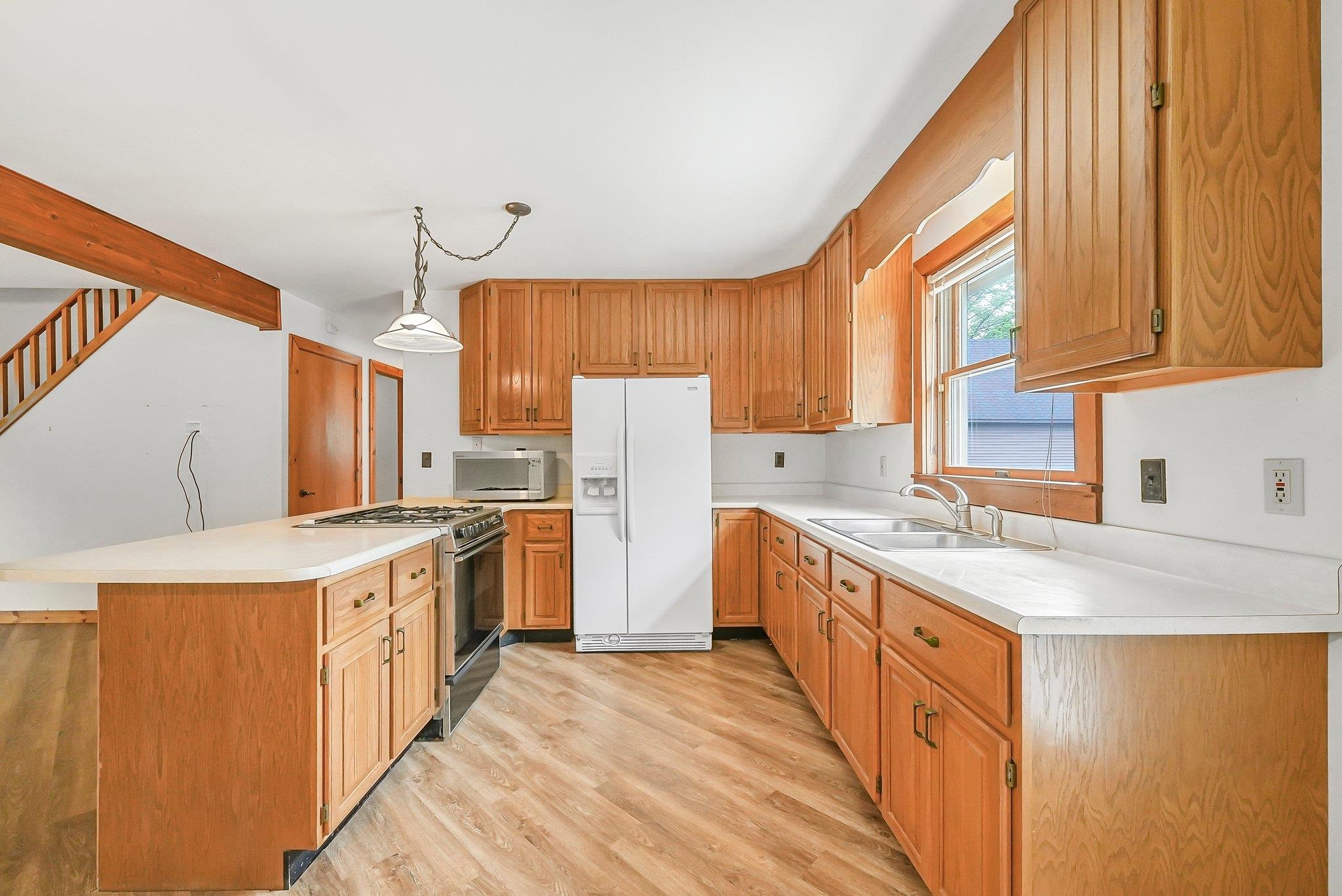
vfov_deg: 78.9
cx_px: 671
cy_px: 448
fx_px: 544
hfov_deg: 101.9
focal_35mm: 15
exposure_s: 1/60
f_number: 10
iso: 2000
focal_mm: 14.6
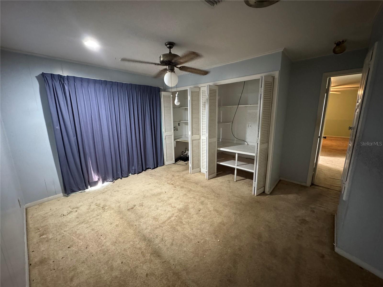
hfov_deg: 102.1
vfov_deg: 85.7
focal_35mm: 14
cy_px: 144
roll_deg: +1.1
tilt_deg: -12.5
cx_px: 192
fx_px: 155
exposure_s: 1/30
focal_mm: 2.22
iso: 1250
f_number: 2.2
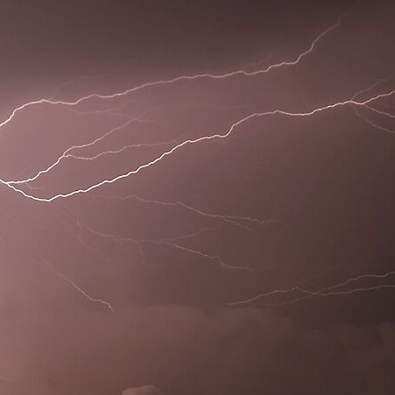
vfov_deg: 5.3
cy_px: 586
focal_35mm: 330
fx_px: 4260
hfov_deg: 5.3
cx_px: -66
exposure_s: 6.5
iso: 100
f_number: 4
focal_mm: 48.4
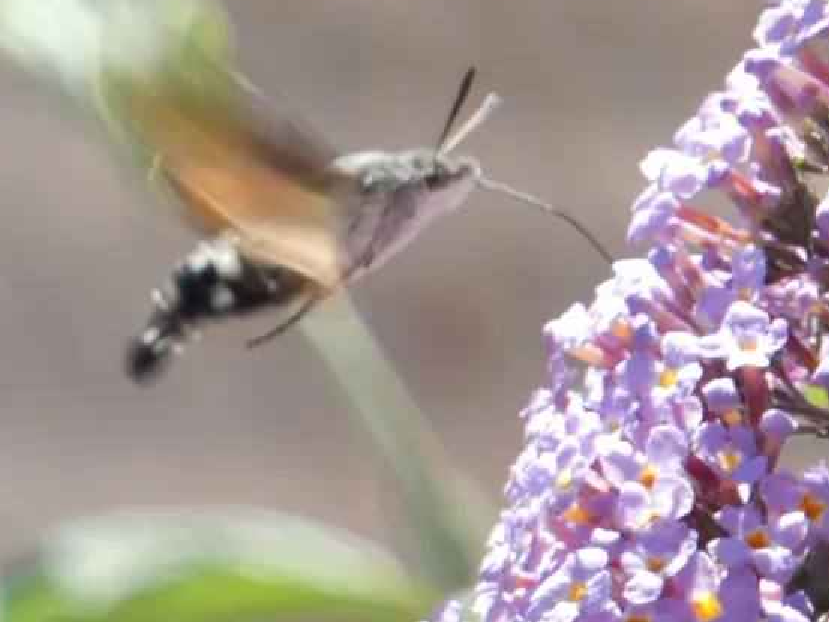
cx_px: 396
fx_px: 22181
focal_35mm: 926
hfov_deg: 2.1
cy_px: 264
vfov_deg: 1.6
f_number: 5.6
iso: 80
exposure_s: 1/125
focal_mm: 143.4
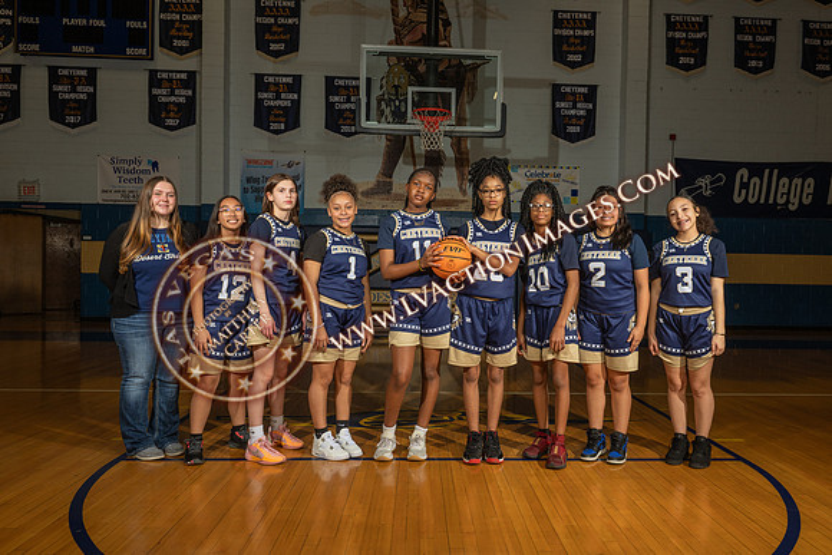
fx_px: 636
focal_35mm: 27
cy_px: 288
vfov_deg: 47.2
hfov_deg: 66.3
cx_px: 450
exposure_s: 1/200
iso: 160
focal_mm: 24
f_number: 7.1
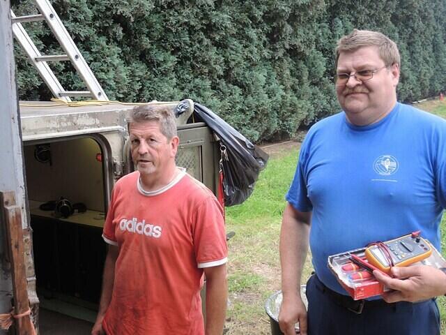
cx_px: 223
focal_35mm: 42
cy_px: 168
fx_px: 541
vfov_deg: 34.3
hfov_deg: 44.8
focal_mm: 9
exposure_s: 1/160
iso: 80
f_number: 2.5
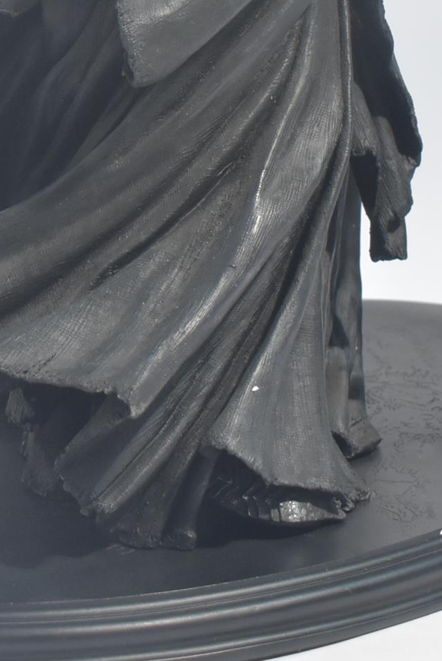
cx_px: 64
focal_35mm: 161
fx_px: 2958
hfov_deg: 8.5
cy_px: -212
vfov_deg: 12.3
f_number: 7.1
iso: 800
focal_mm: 34
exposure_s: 1/60
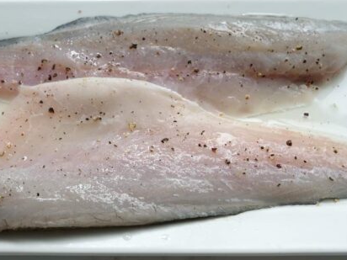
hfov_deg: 32.6
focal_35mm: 59
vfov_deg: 24.8
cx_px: 137
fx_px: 591
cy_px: 145
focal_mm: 19
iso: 200
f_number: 4.5
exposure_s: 1/160
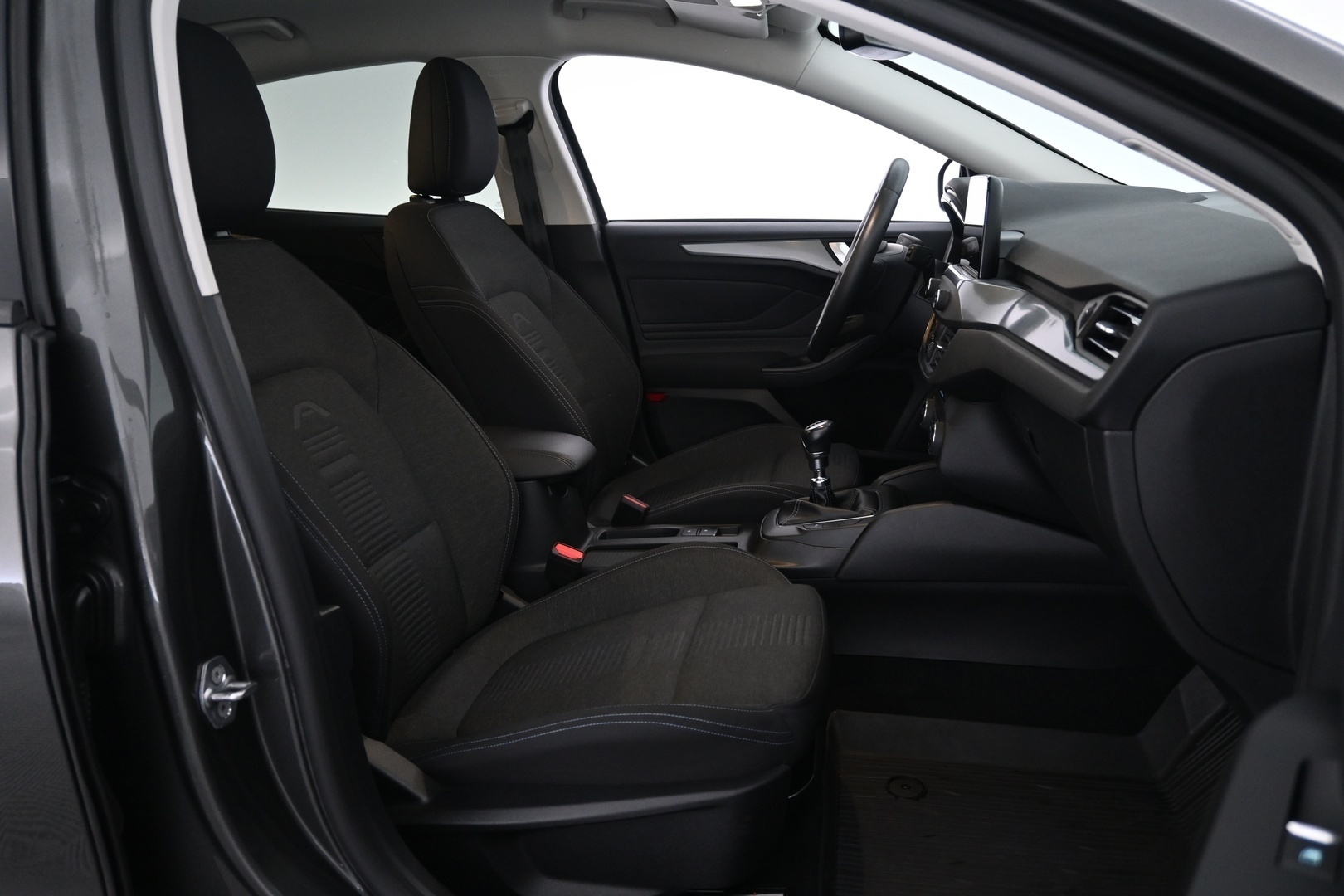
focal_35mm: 28
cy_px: 448
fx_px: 1064
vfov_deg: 45.7
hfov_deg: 64.6
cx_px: 672
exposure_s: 1/30
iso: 1250
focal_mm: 19
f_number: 3.8
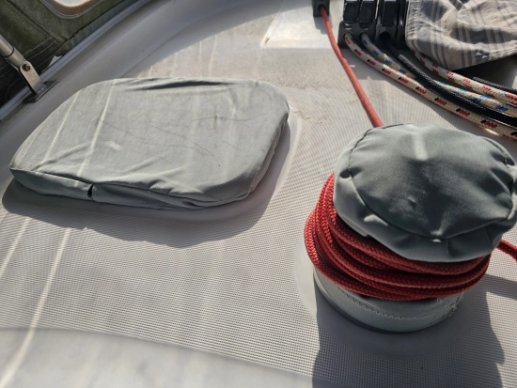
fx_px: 344
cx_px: 258
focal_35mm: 23
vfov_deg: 58.9
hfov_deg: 73.9
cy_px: 194
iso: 10
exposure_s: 1/1321
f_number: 1.7
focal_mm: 6.3
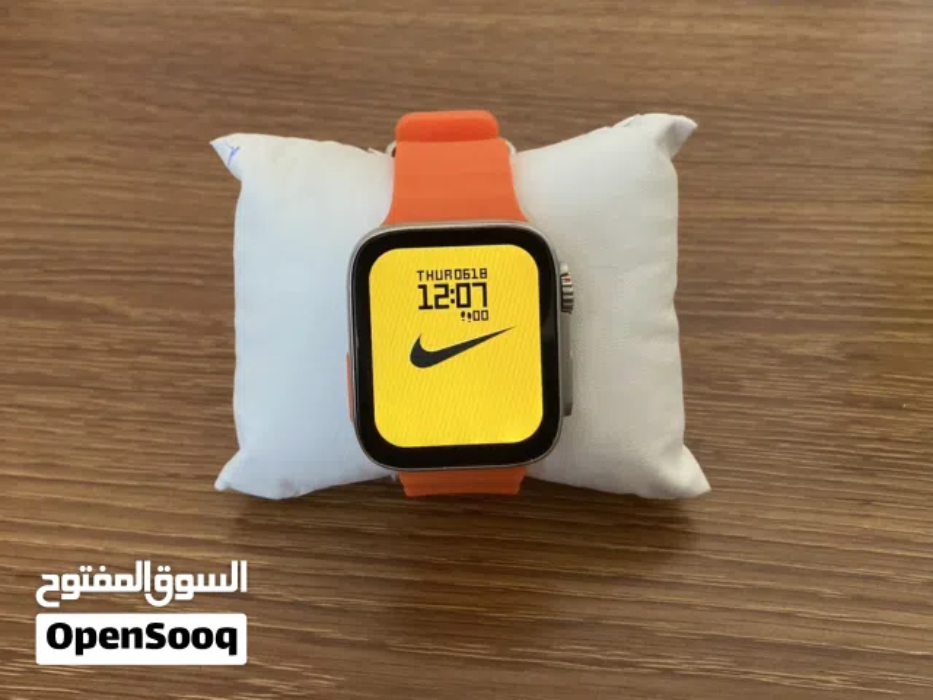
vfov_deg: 49.7
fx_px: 755
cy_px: 350
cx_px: 466
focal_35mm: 28
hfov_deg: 63.4
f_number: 1.8
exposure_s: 1/60
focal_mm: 3.99
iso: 320
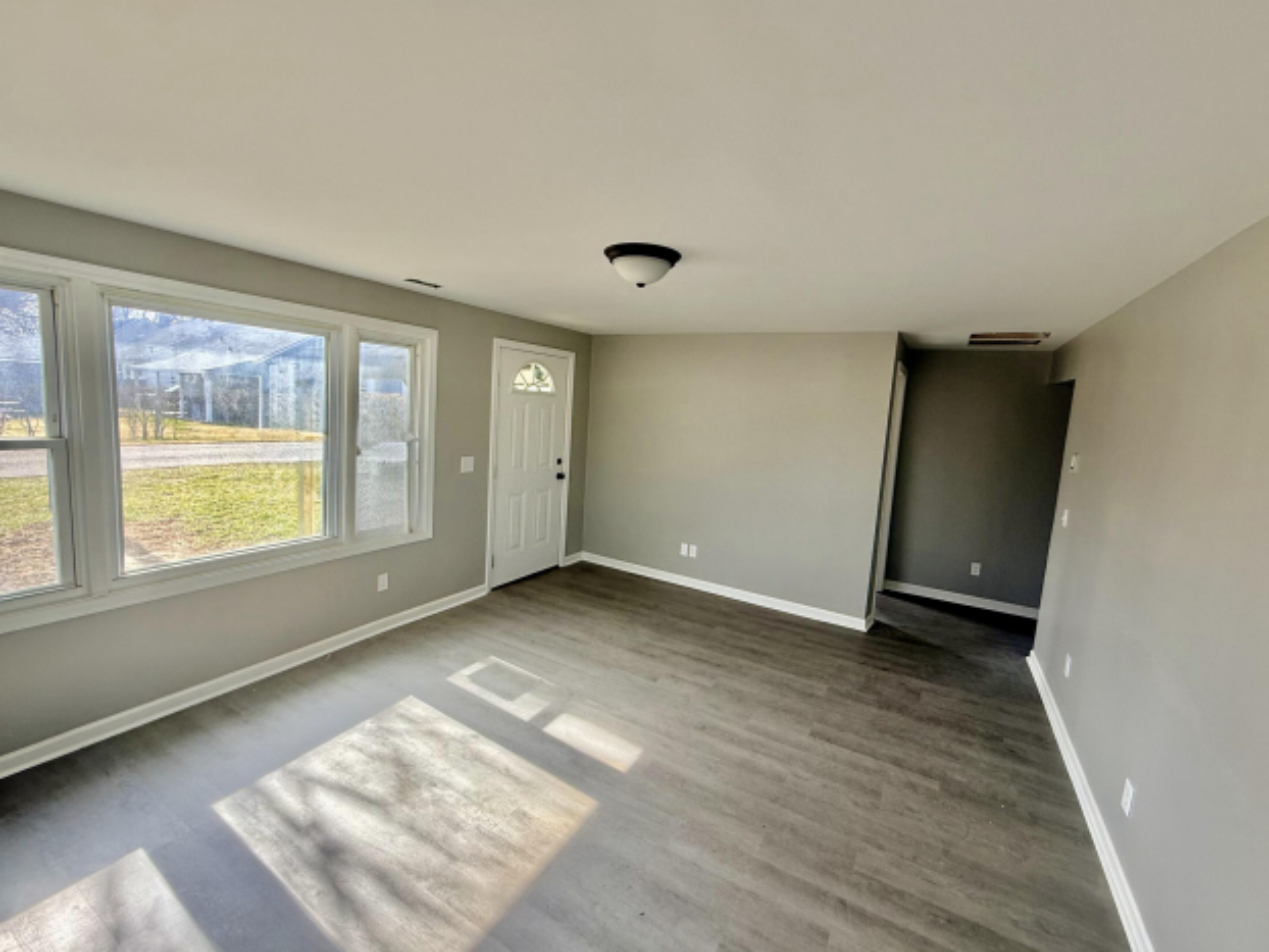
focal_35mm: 15
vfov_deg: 81.8
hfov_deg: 98.1
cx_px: 650
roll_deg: -3.4
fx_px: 550
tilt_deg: -7.8
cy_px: 471
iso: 64
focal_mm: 2.22
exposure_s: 1/131
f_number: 2.2
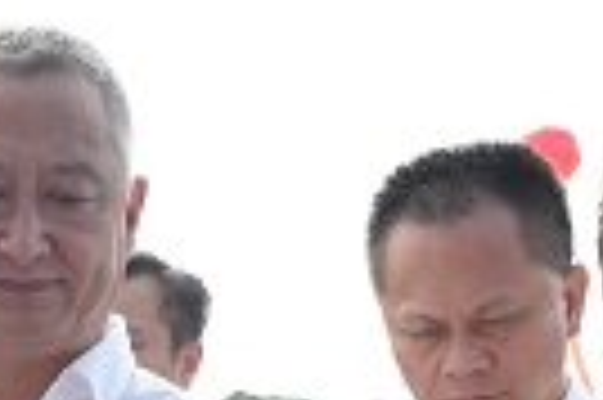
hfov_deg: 11.8
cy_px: 1029
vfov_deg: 7.4
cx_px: -4
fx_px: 2877
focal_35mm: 172
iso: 100
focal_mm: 33
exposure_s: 1/250
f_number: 4
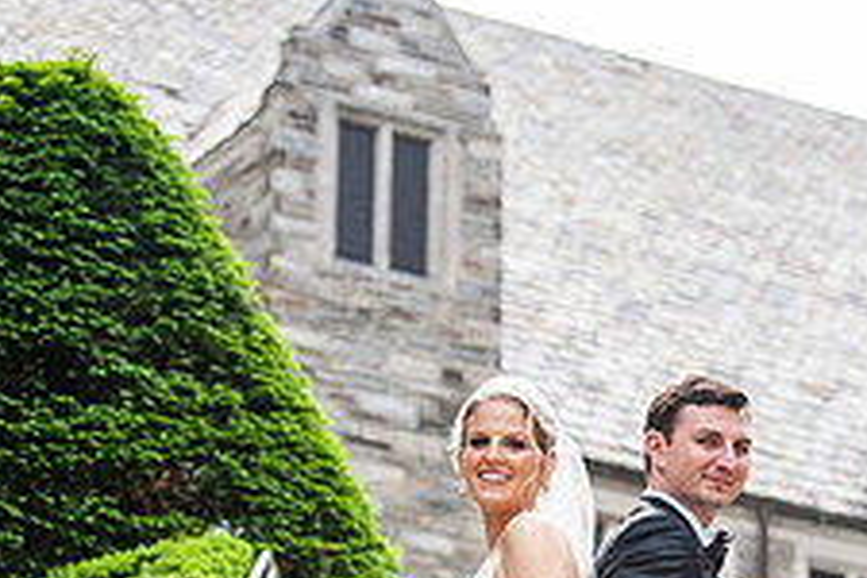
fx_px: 4335
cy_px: 570
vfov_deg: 7.6
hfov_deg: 11.4
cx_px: 670
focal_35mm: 180
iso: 1600
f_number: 2.8
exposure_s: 1/5000
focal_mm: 70
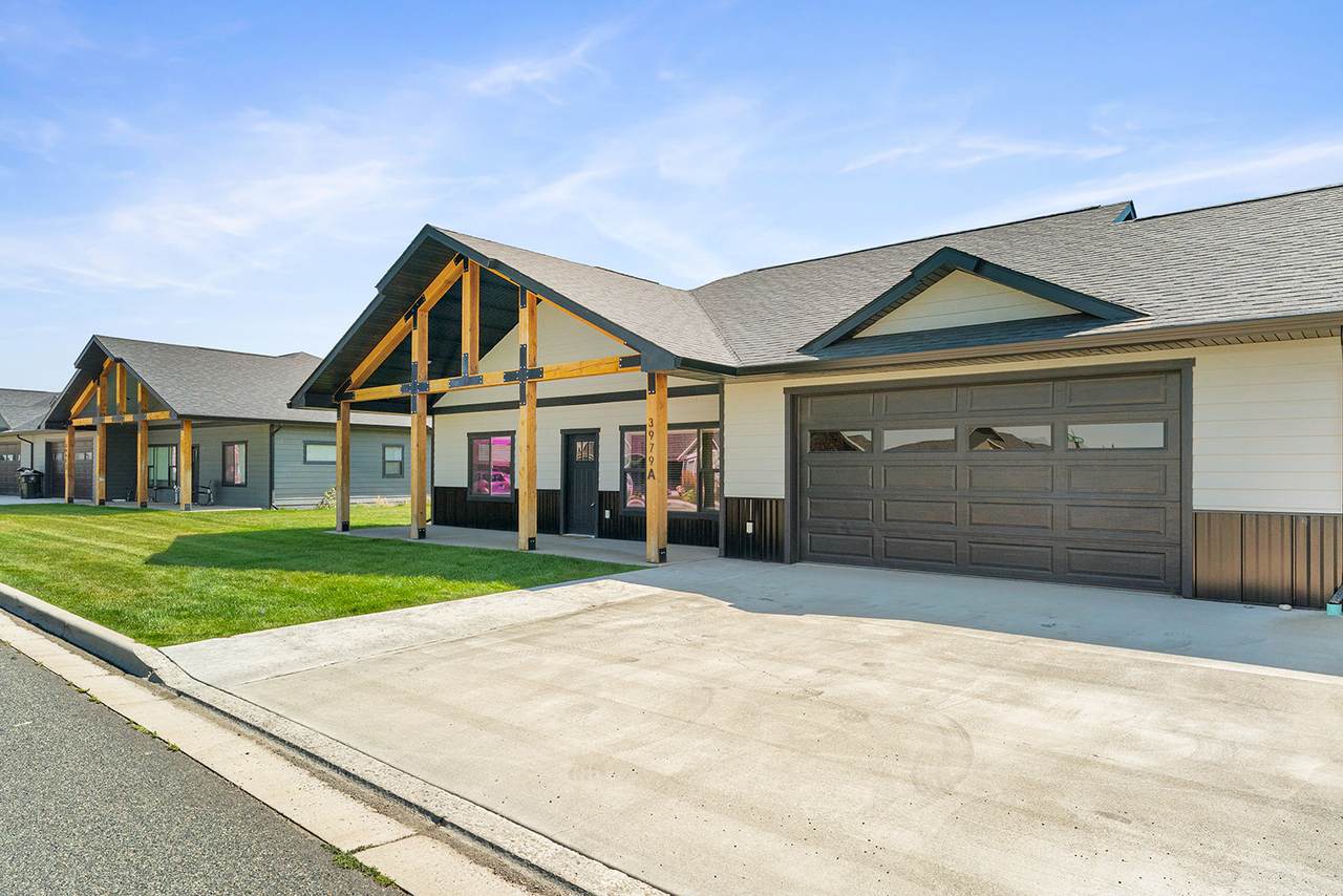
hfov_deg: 83.1
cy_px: 448
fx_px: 757
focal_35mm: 20
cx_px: 672
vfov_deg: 61.2
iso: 640
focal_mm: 20.3
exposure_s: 1/2500
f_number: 7.1
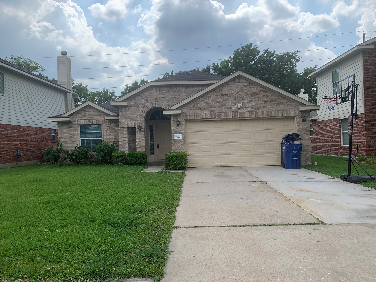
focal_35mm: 26
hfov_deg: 67.3
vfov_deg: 53.1
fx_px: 282
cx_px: 188
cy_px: 141
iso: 25
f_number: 1.8
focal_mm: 4.25
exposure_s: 1/2611
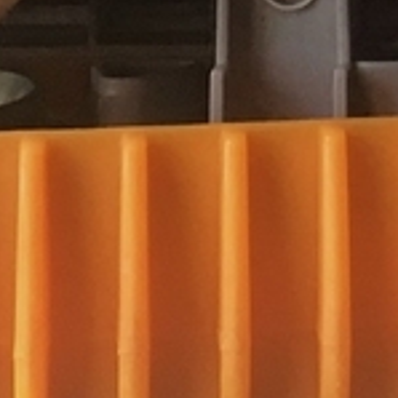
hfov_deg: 9.8
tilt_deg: -77.4
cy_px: -395
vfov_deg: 9.3
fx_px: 2289
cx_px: 425
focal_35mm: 176
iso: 80
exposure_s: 1/30
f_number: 2.2
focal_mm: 4.15
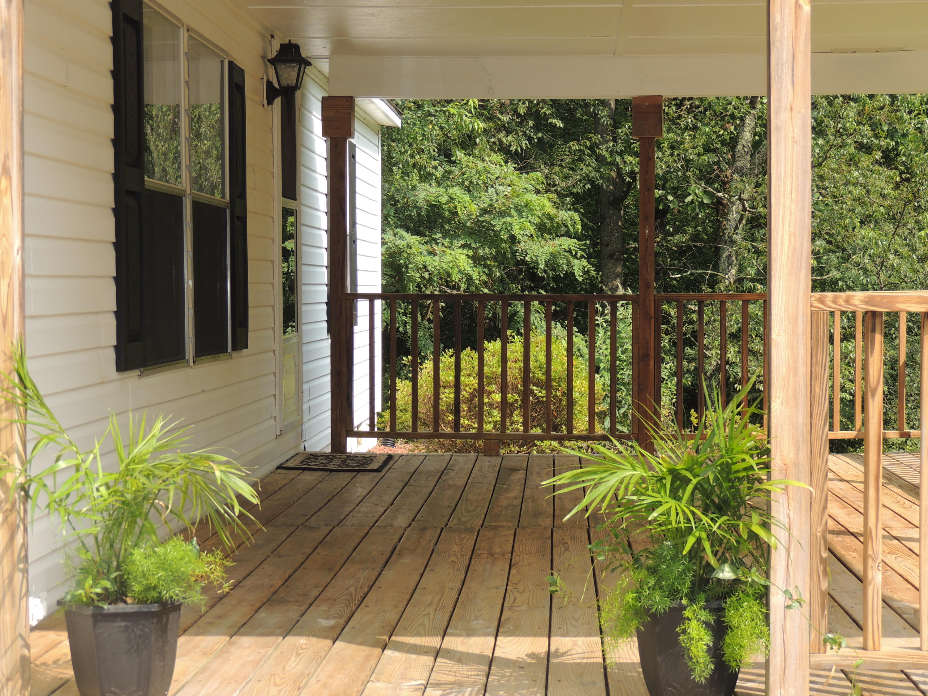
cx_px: 464
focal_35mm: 75
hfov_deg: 26.0
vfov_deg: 19.6
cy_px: 348
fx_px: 2011
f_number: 3.9
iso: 100
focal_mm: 13.3
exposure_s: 1/250
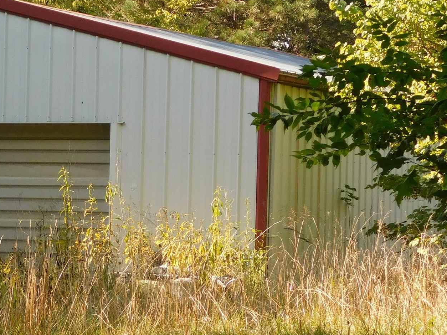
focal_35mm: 174
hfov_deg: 11.2
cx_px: -16
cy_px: 257
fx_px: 2246
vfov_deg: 8.5
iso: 125
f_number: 4.3
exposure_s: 1/200
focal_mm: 12.6
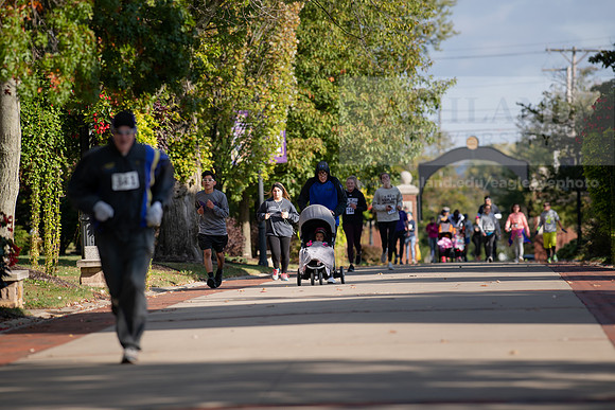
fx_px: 5126
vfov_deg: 4.6
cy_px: 205
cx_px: 308
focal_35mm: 300
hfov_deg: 6.9
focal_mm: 300
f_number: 5
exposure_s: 1/640
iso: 200
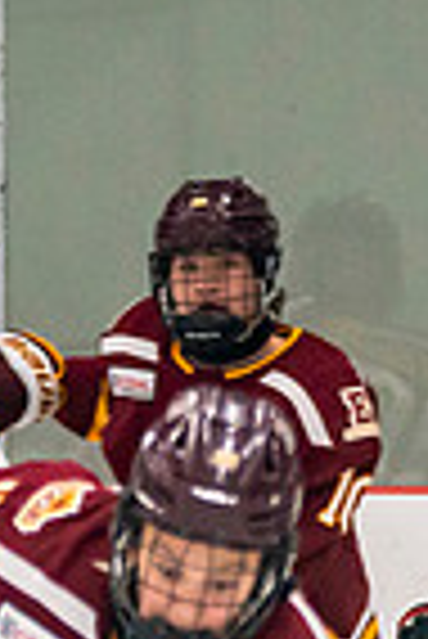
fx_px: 15174
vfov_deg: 2.4
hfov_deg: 1.6
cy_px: 893
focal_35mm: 853
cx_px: 471
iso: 2500
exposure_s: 1/640
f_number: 2.8
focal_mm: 130
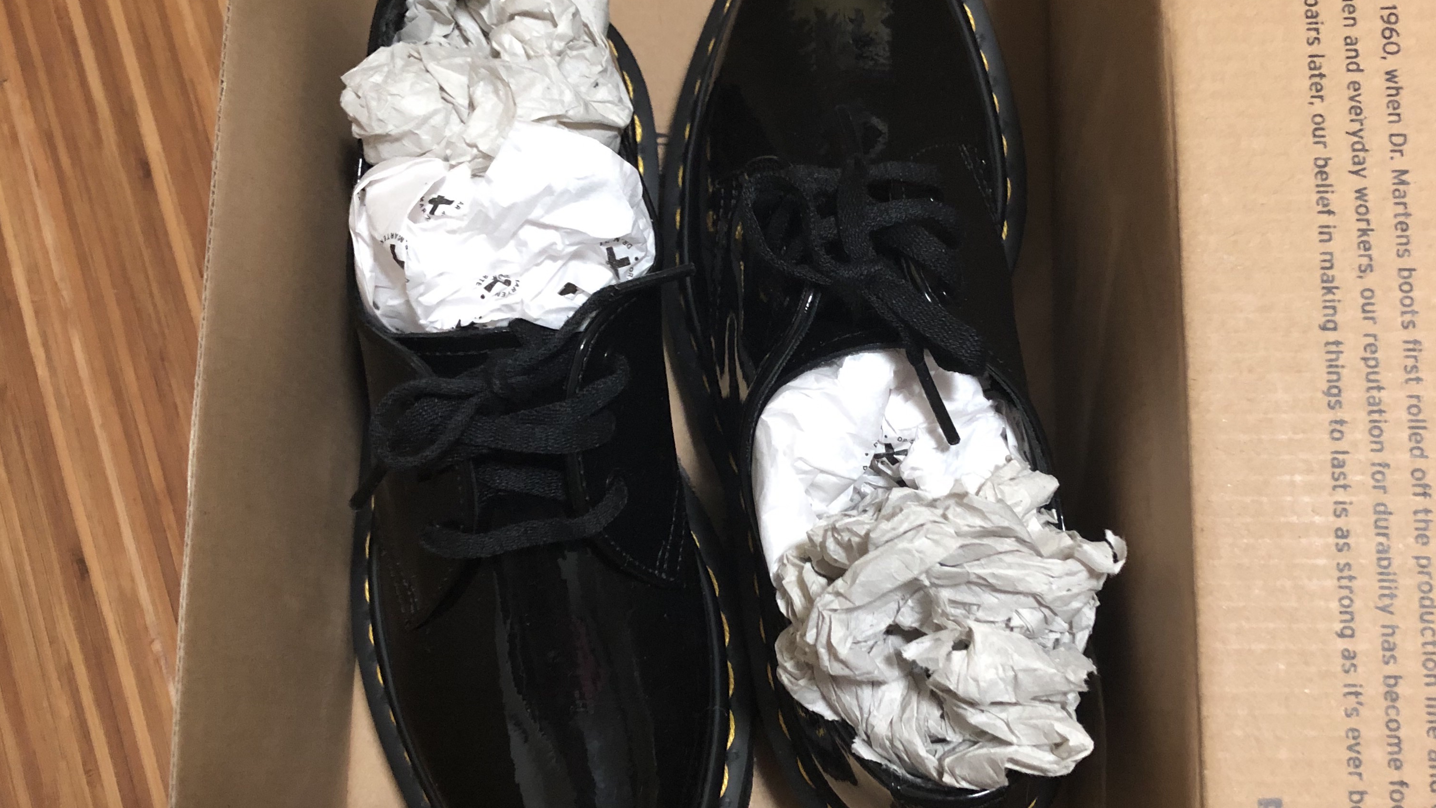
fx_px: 1561
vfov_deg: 29.0
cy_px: 431
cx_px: 721
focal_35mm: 41
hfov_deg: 49.4
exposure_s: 1/5
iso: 80
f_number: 1.8
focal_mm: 3.99
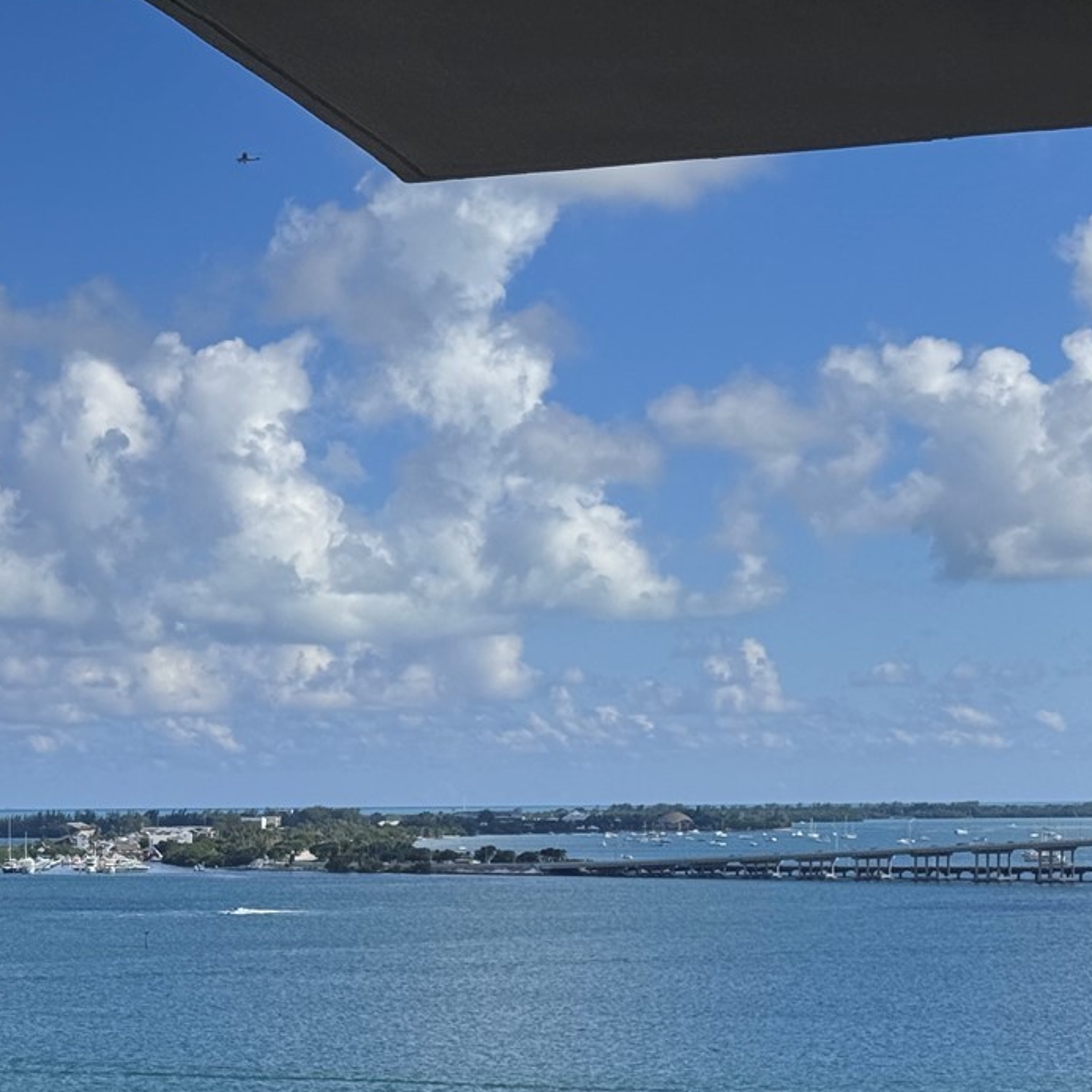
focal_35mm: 98
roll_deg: +0.1
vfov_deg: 17.5
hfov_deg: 17.3
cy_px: 927
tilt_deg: -3.2
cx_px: 5
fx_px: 3498
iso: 80
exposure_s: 1/9009
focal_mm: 6.76
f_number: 1.78
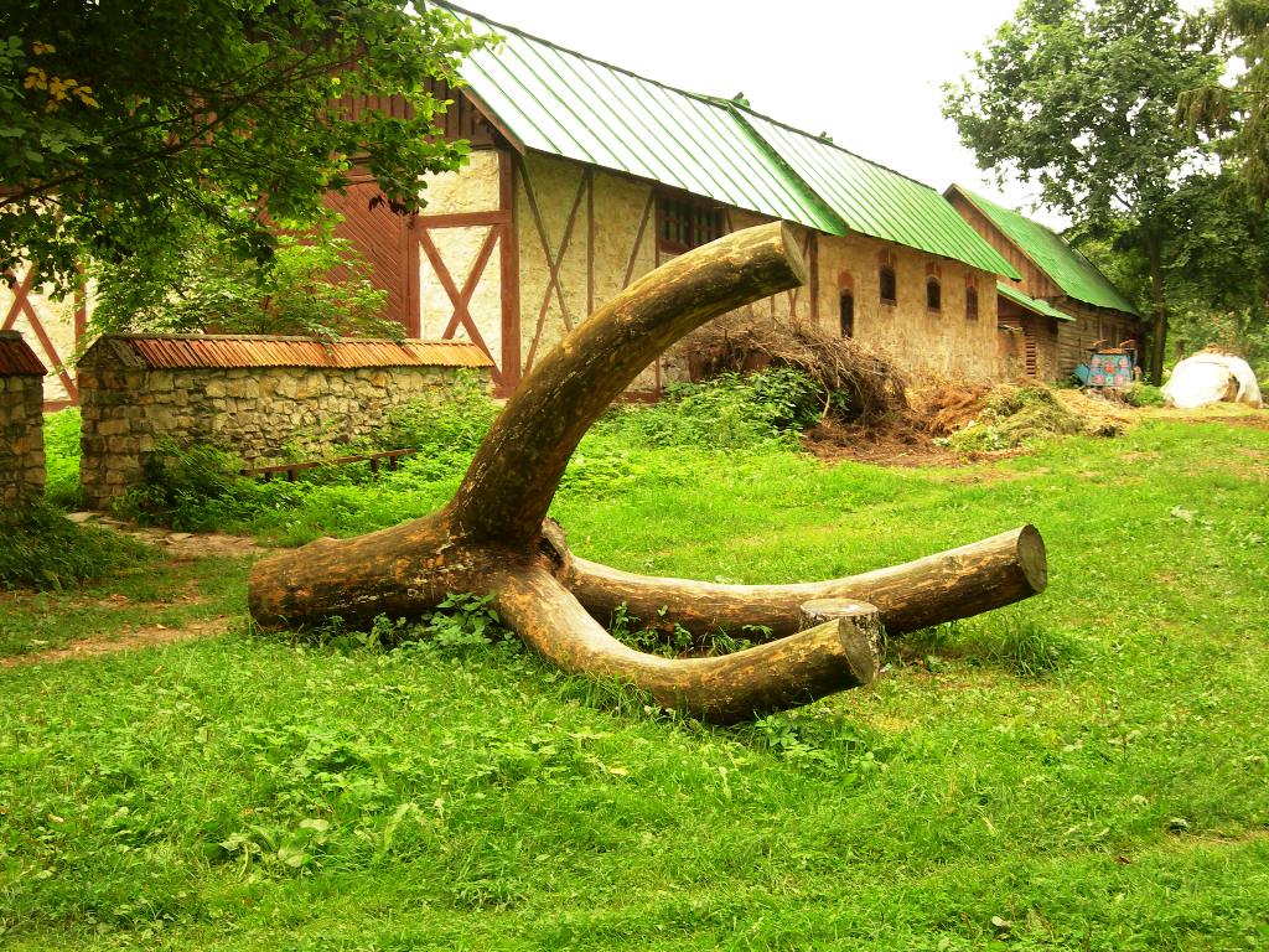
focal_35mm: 51
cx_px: 634
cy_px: 476
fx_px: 1870
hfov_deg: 37.5
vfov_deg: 28.6
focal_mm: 10.6
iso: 50
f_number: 3.2
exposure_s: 1/45
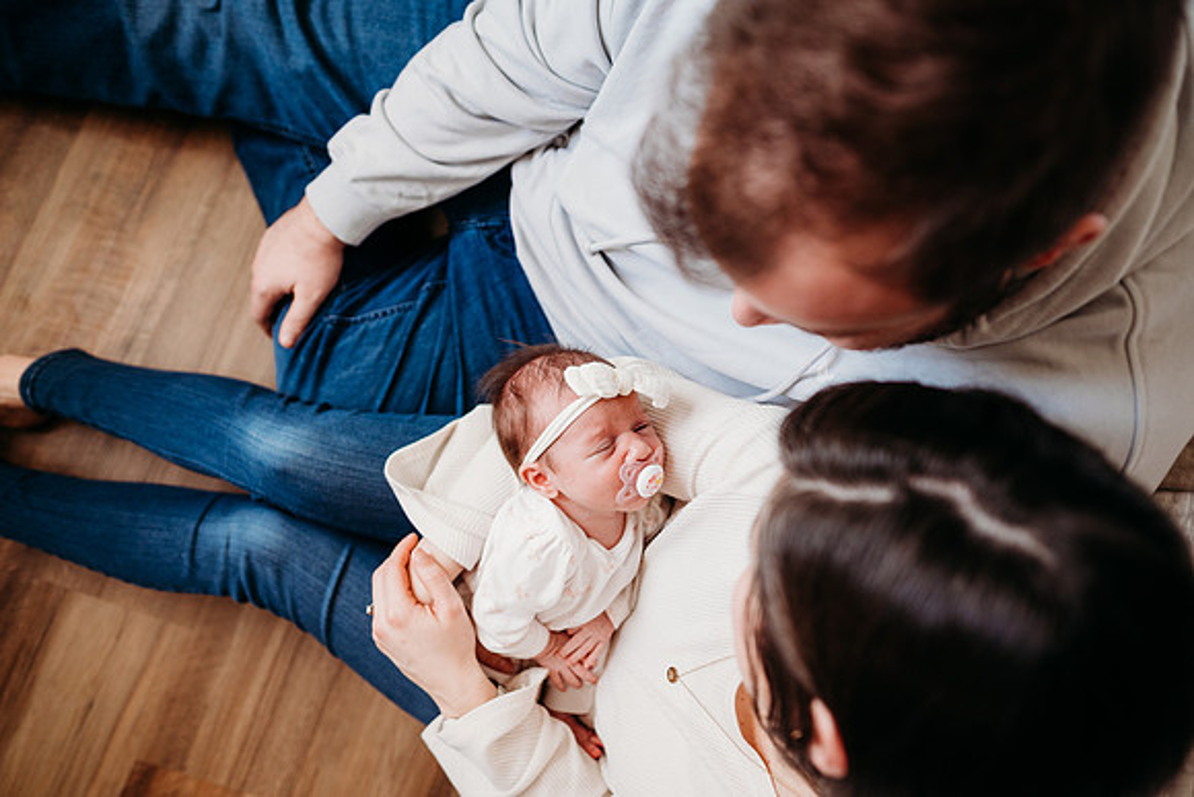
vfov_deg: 53.2
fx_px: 796
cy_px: 398
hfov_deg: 73.7
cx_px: 597
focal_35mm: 24
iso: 400
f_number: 2.5
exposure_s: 1/250
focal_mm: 24
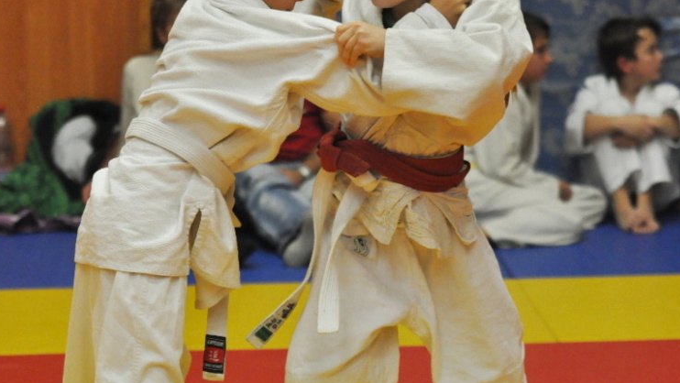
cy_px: 186
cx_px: 357
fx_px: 2670
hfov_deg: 14.5
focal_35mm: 148
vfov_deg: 8.2
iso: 2500
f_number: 2.8
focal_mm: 70
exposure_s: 1/500
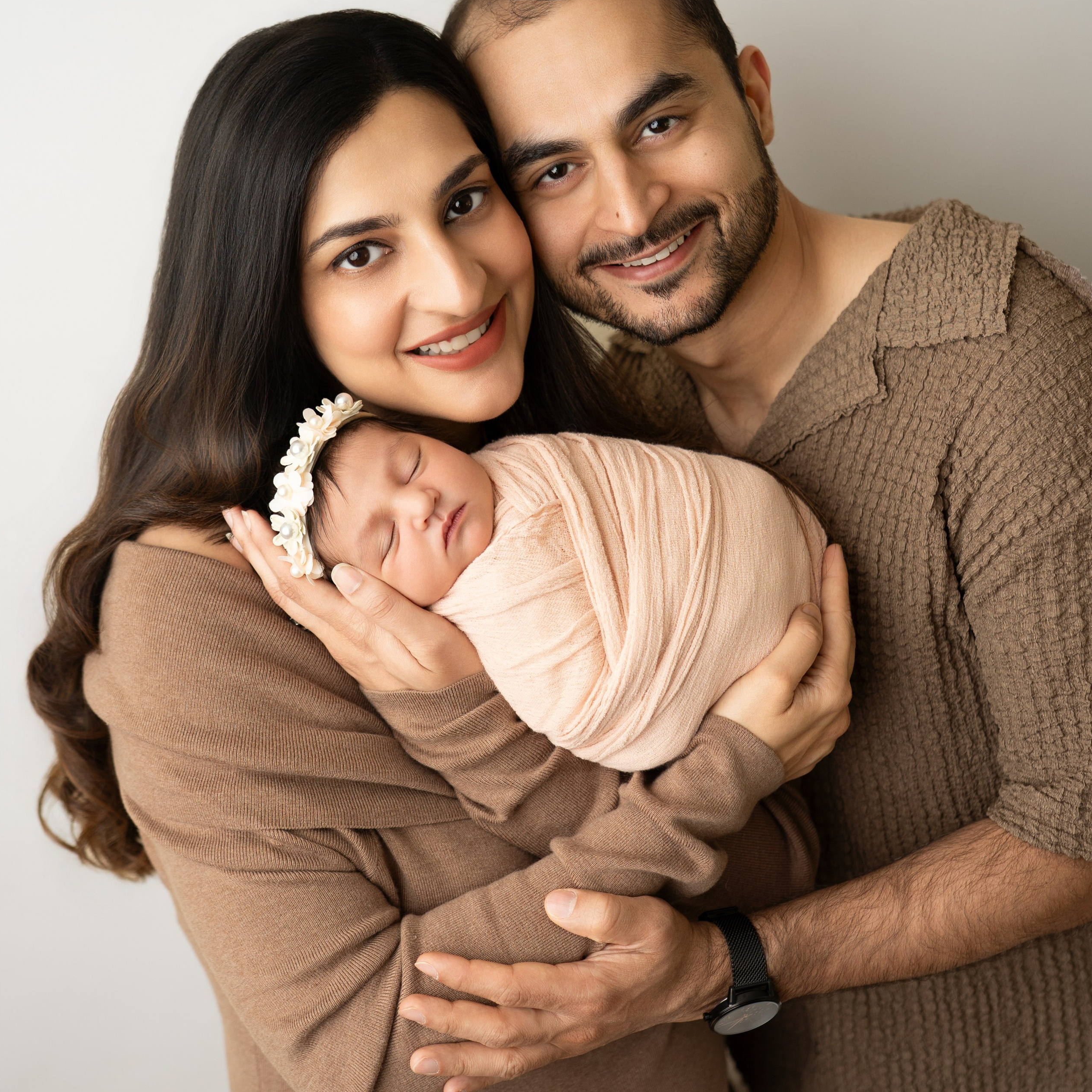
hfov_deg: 37.6
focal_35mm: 45
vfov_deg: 37.4
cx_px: 548
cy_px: 452
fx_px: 1606
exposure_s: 1/200
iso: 100
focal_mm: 35
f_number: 2.5
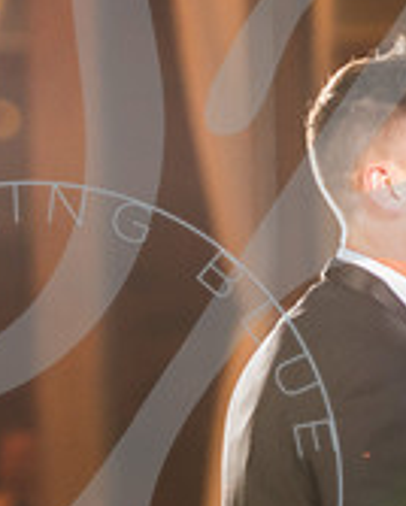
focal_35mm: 434
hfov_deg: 3.6
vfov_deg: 4.5
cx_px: 182
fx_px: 6507
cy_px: 238
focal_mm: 125
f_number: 2.8
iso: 800
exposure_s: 1/160
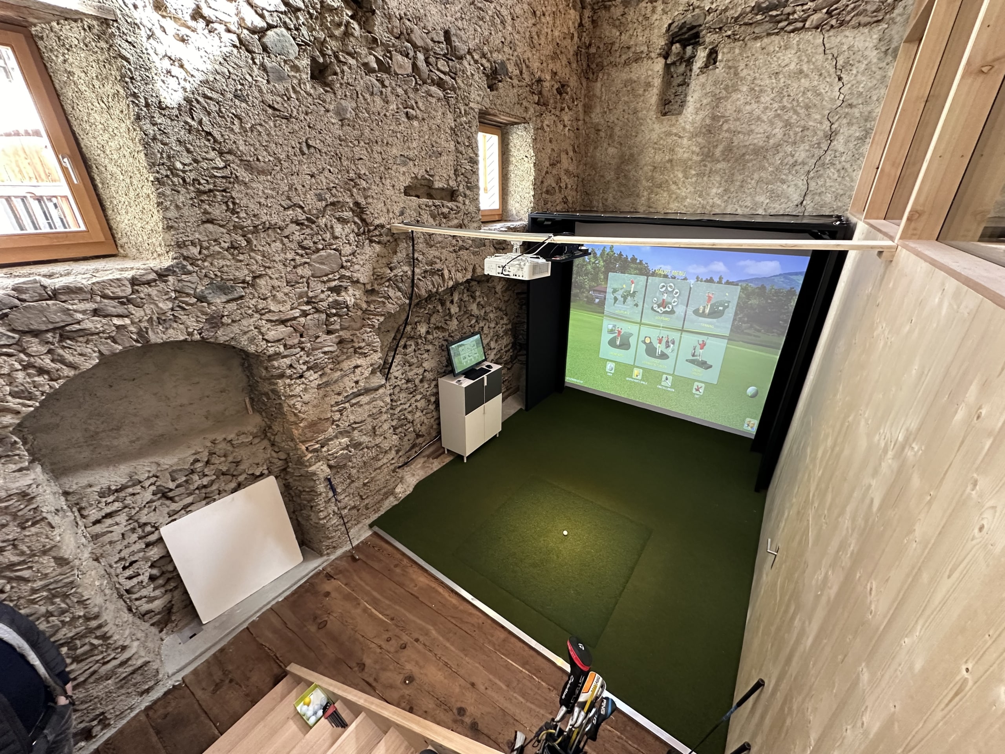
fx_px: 406
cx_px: 502
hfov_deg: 102.1
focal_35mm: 14
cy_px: 377
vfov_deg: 85.7
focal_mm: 2.22
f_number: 2.2
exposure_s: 1/93
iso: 320
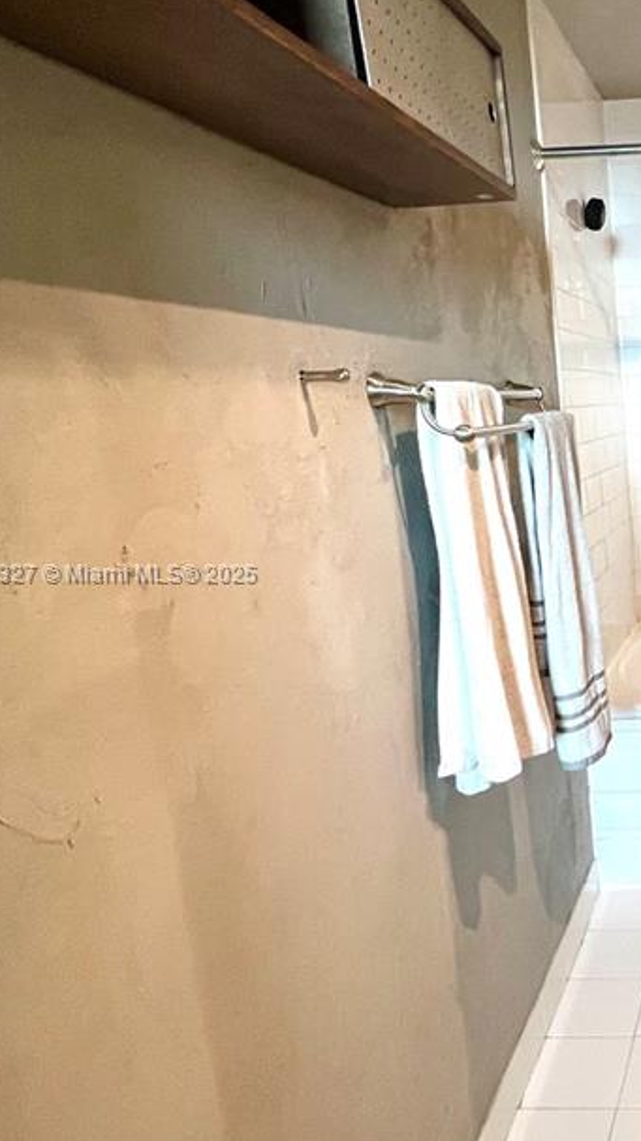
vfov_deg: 67.9
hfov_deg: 34.0
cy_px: 575
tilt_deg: -10.6
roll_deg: +2.1
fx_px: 847
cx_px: 758
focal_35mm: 28
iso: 160
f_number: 1.8
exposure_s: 1/60
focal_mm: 1.57
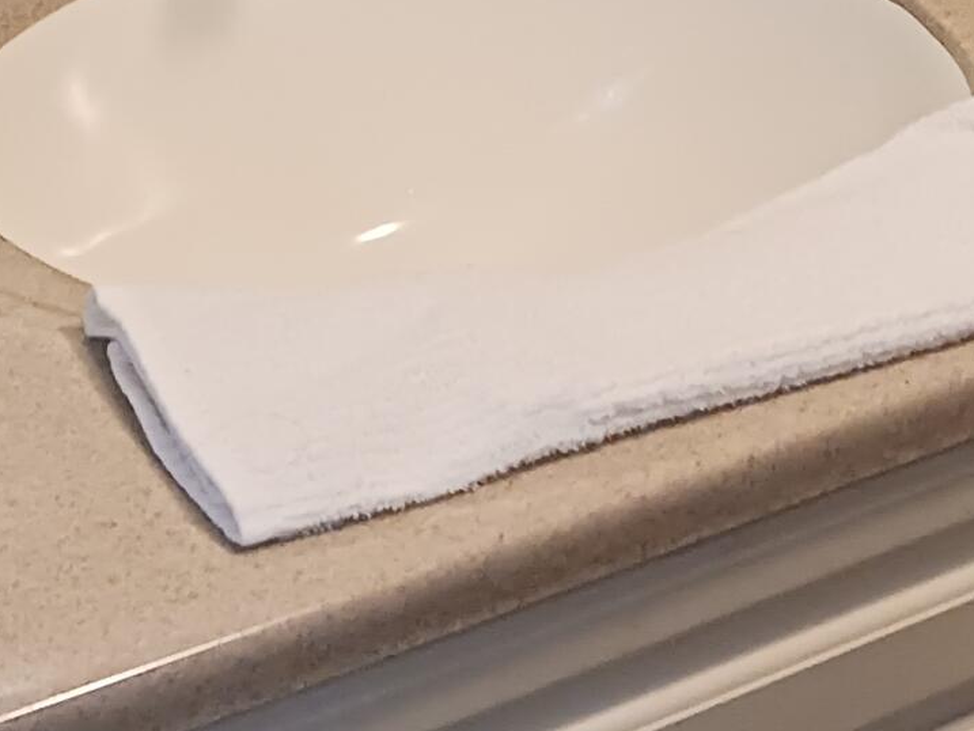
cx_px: 704
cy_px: -654
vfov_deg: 11.9
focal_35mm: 113
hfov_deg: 17.3
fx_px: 3180
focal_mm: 4
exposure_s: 1/24
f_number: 1.8
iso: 400
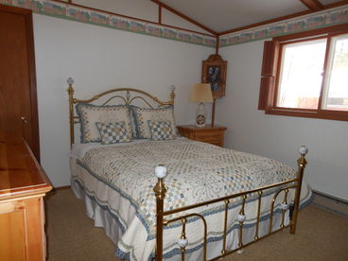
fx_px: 251
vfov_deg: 54.9
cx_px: 174
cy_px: 130
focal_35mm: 25
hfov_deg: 69.4
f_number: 3.2
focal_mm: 4.5
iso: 200
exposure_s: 1/25
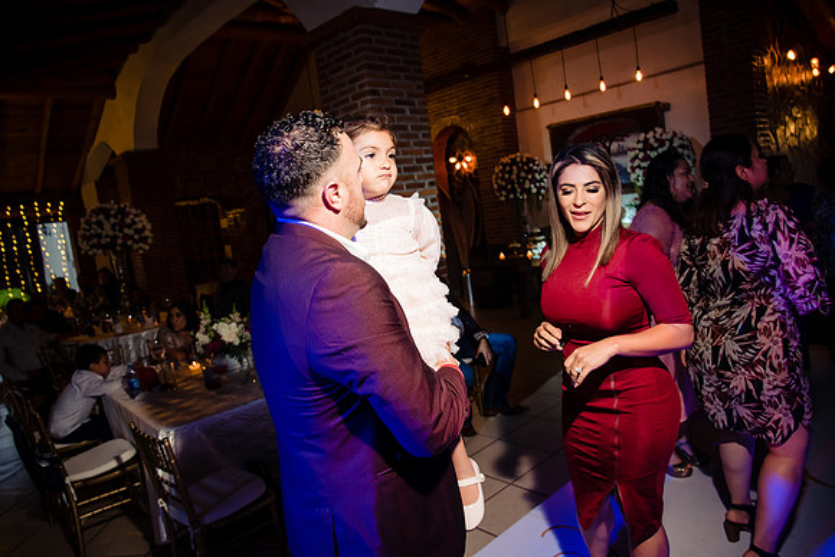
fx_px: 557
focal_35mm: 24
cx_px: 418
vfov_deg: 53.2
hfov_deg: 73.7
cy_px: 278
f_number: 7.1
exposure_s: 1/80
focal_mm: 24
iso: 2000
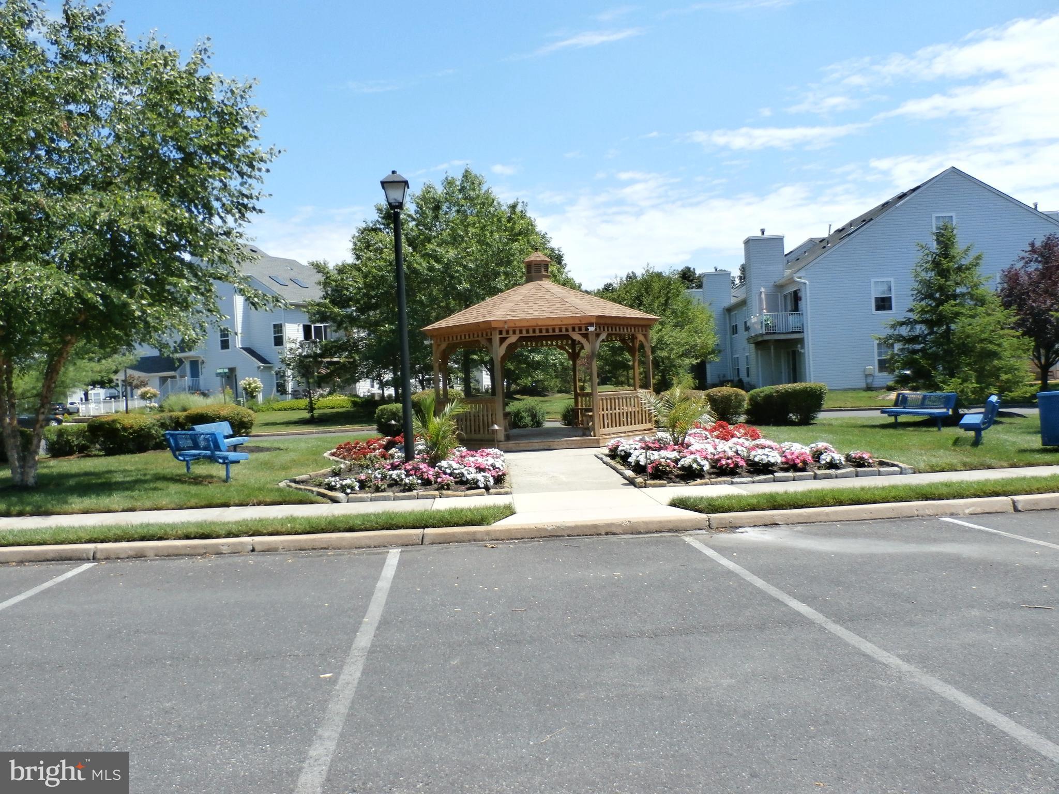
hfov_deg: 69.4
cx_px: 530
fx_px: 765
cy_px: 397
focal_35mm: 25
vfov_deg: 54.9
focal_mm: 4.5
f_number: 3
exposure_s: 1/1250
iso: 100
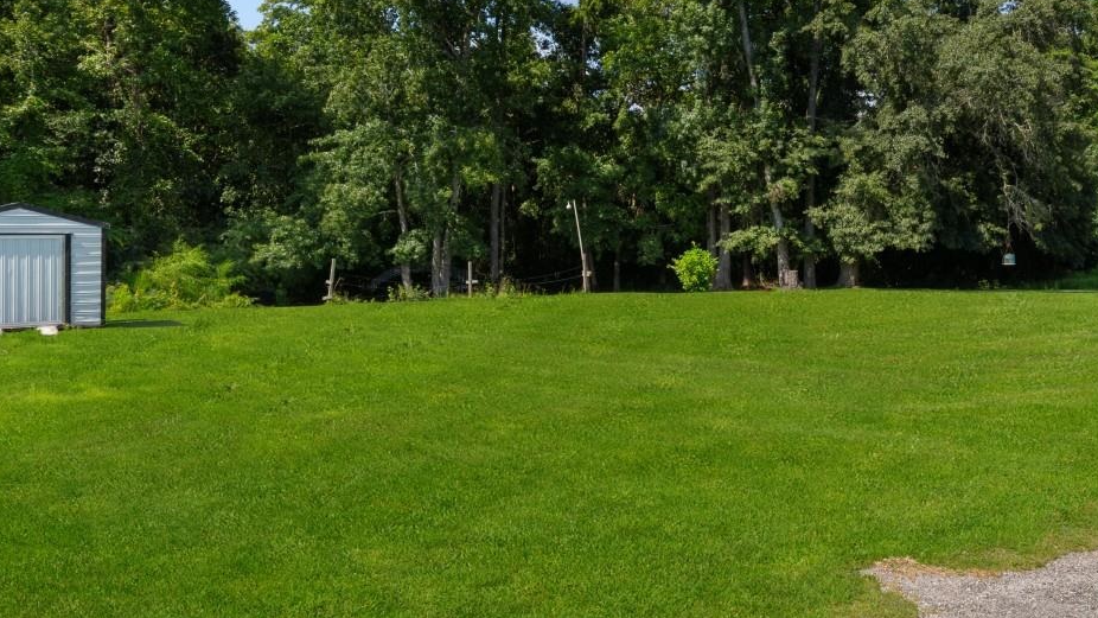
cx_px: 724
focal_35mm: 33
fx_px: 961
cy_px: 217
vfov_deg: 35.4
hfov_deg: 58.3
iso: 100
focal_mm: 12
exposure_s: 1/200
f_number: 7.1
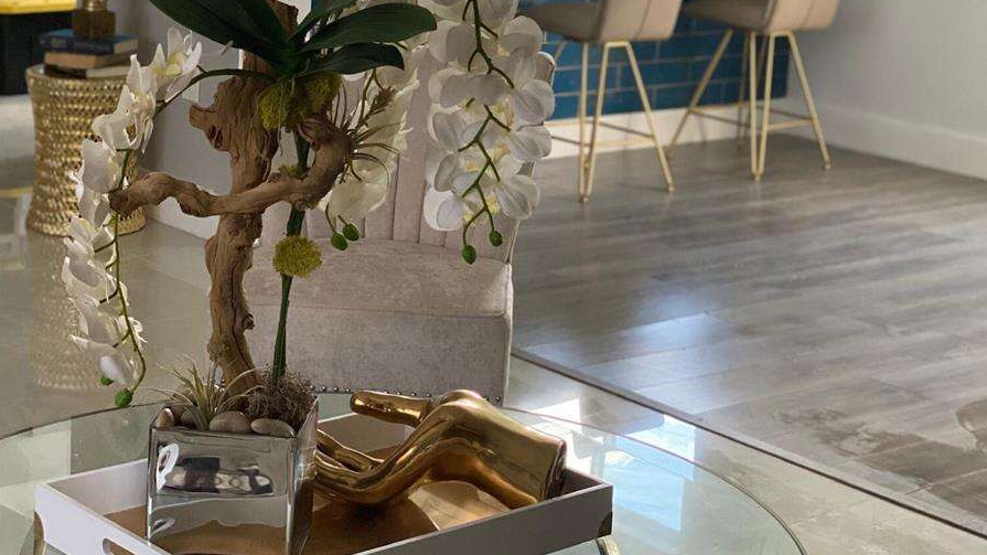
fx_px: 1989
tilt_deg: -10.1
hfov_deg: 27.9
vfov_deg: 15.8
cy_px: 158
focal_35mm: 76
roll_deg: -3.3
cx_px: 494
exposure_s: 1/122
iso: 200
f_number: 2
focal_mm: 6
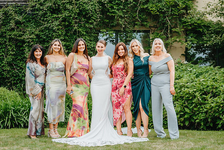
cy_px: 75
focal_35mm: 87
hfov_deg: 23.3
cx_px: 114
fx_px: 544
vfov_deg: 15.6
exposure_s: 1/640
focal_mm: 85
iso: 200
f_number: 2.8
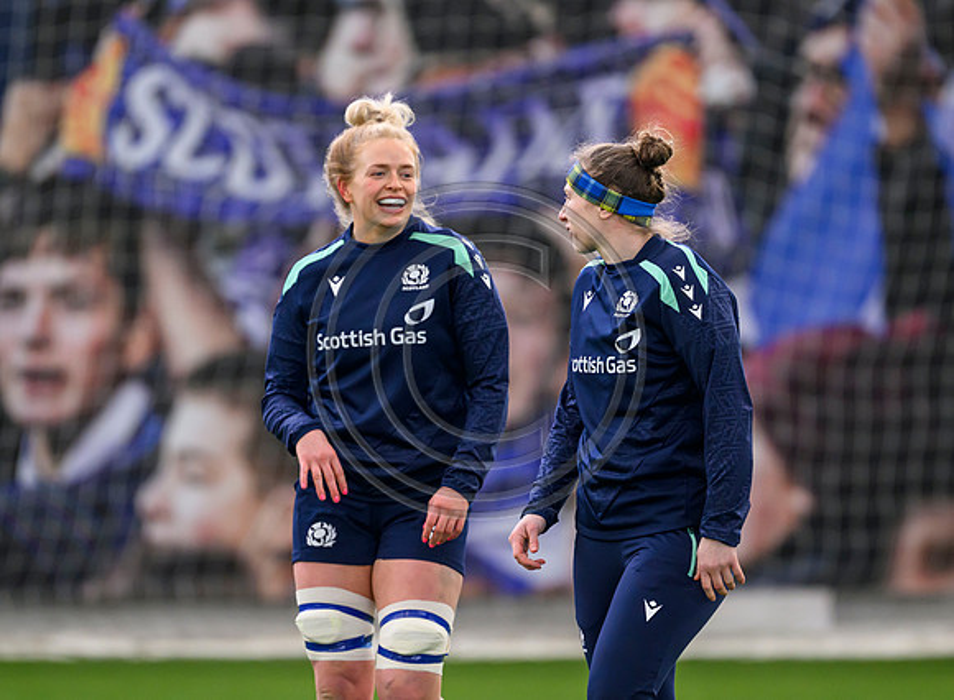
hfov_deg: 4.0
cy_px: 372
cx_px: 493
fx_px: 13787
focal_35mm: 504
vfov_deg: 2.9
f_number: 2.8
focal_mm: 400
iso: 3200
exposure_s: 1/1250
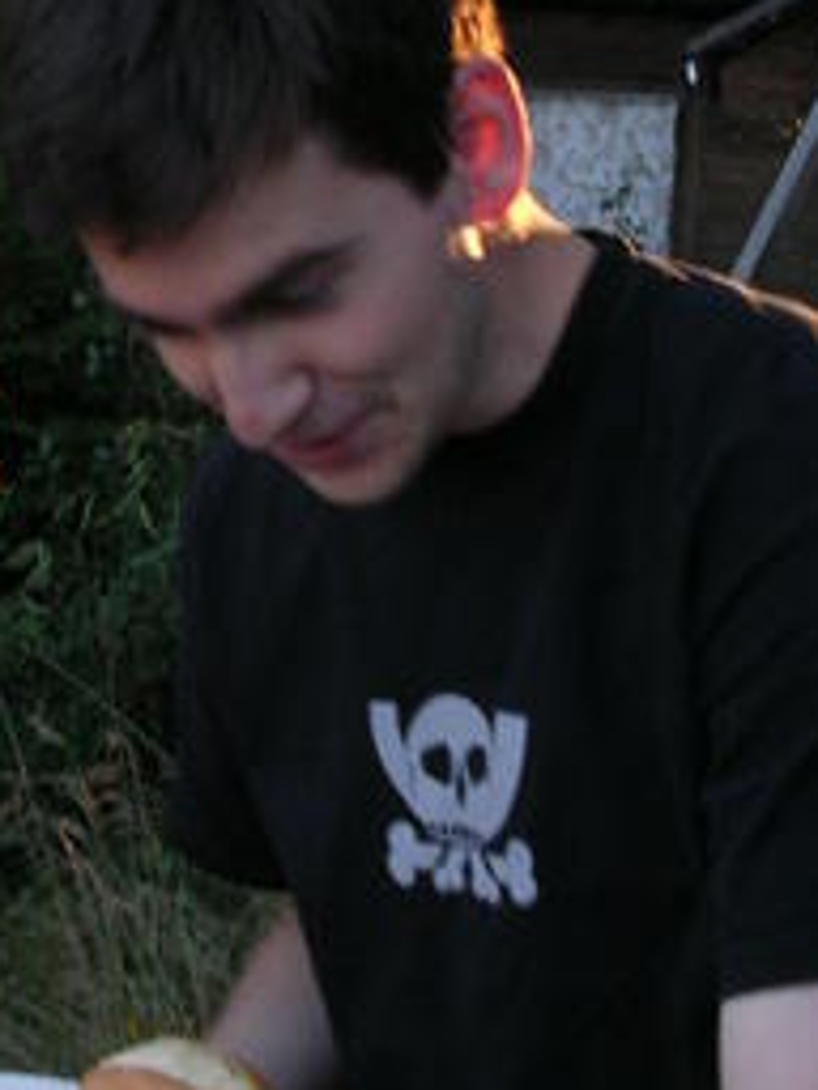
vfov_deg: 20.6
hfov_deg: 15.6
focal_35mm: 95
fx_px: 2993
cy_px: 460
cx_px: 435
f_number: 2.8
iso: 100
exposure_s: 1/73.7
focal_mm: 5.8
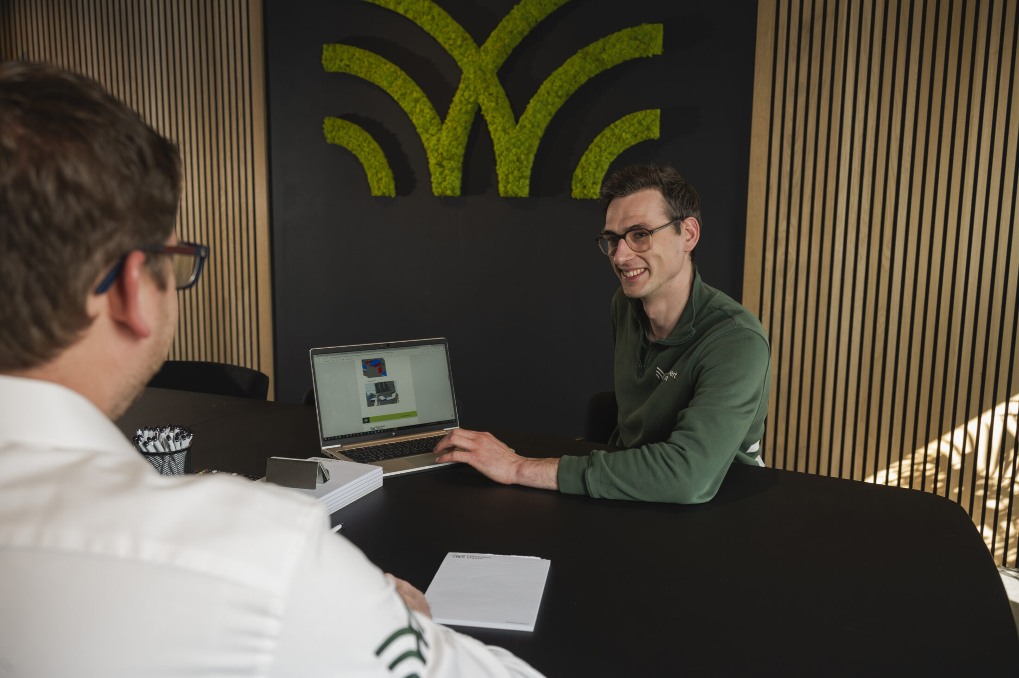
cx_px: 510
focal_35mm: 32
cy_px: 339
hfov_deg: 58.7
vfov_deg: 41.1
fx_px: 905
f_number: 4.8
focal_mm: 32
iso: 400
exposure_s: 1/100
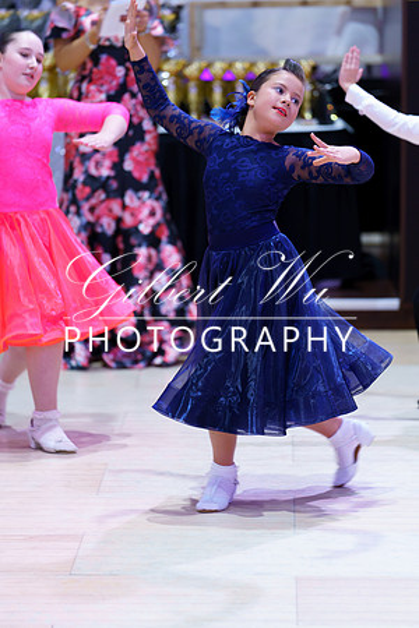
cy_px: 314
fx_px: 2880
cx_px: 210
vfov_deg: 12.5
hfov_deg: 8.3
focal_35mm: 165
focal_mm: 165
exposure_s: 1/160
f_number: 2.8
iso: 1250
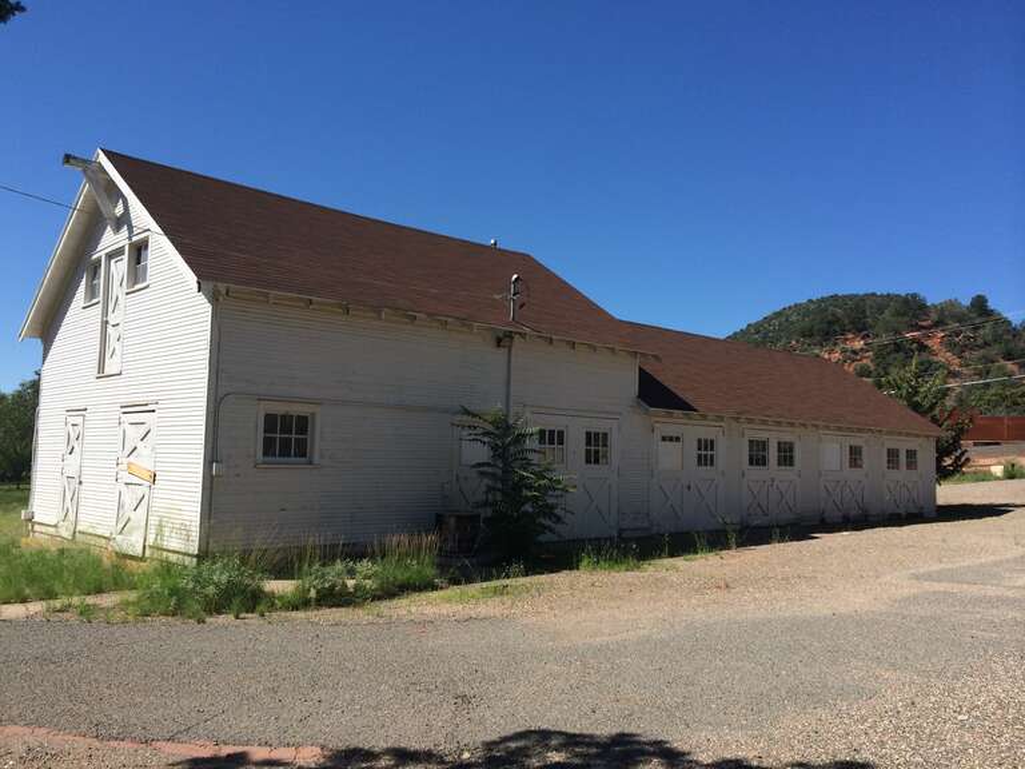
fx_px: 888
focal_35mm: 30
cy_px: 384
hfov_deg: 60.0
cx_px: 512
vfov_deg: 46.8
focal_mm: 4.12
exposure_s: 1/2564
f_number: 2.2
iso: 32
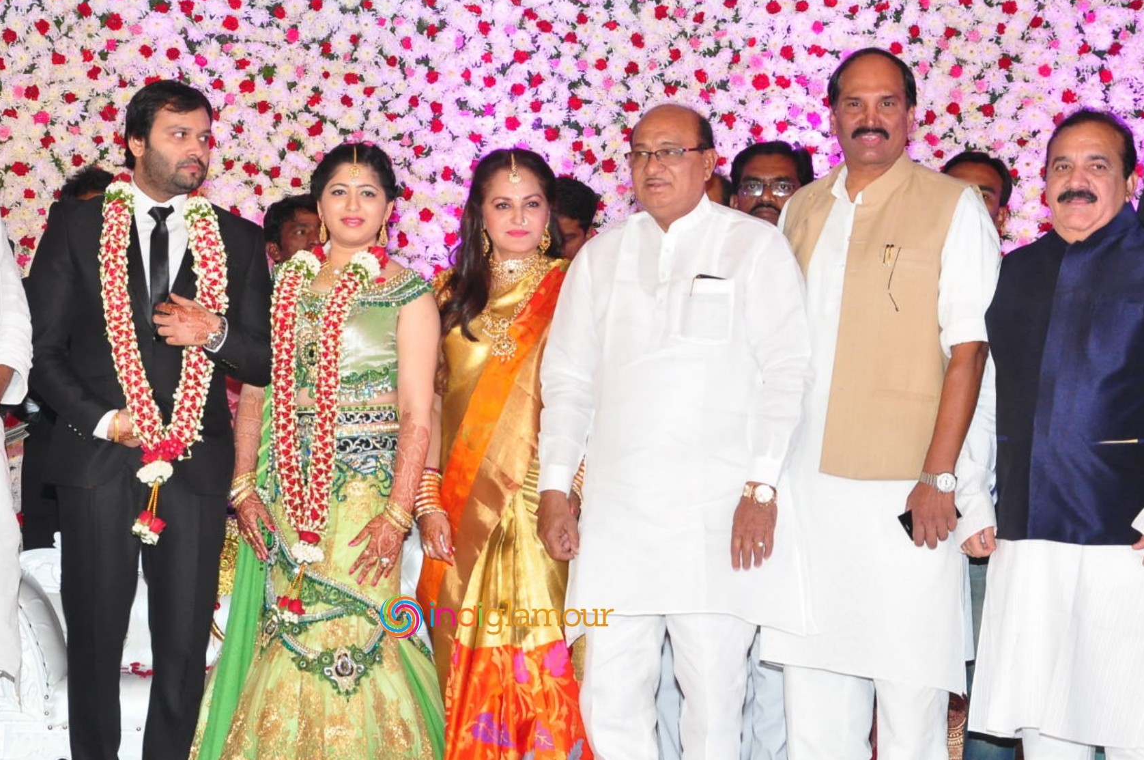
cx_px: 496
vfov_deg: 14.1
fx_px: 3079
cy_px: 412
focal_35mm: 97
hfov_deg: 21.0
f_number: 7.1
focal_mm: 48
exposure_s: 1/125
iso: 1000
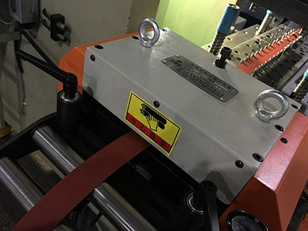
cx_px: 154
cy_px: 116
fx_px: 258
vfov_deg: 48.2
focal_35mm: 29
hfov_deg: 61.7
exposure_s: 1/17
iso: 320
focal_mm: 4.15
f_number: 2.2
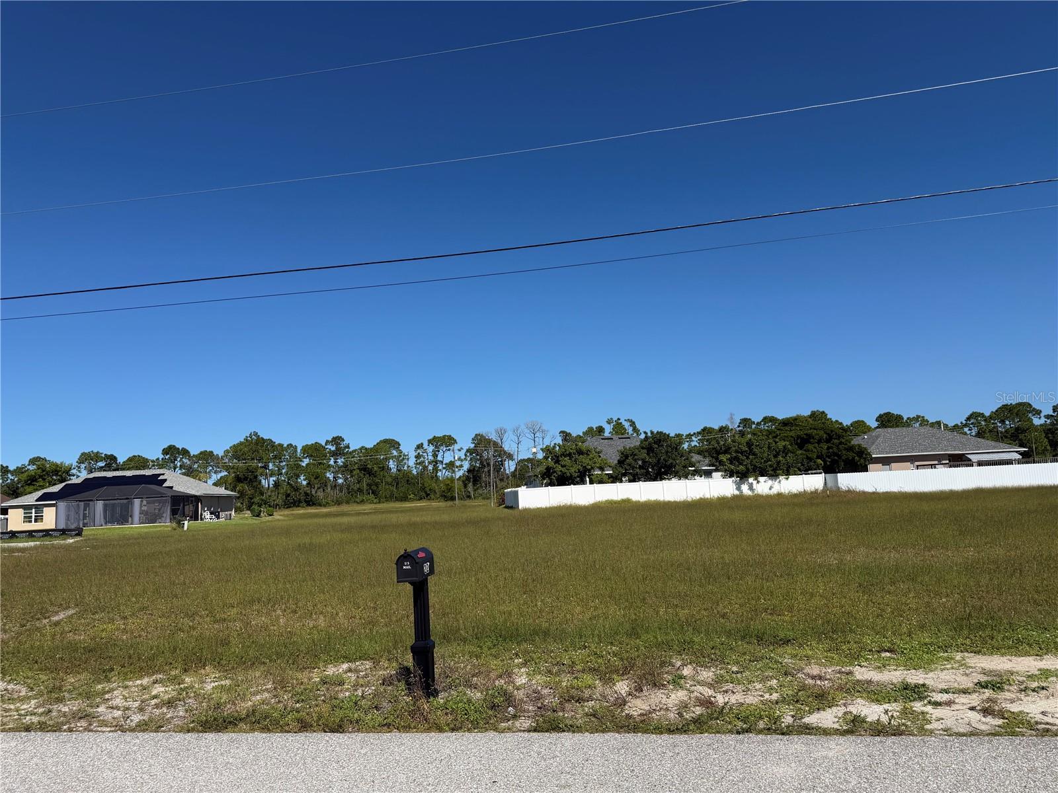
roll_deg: +1.8
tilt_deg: +8.0
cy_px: 396
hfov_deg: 71.6
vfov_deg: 56.8
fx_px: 734
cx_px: 529
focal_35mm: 24
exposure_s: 1/6711
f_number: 1.78
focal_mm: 6.76
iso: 80
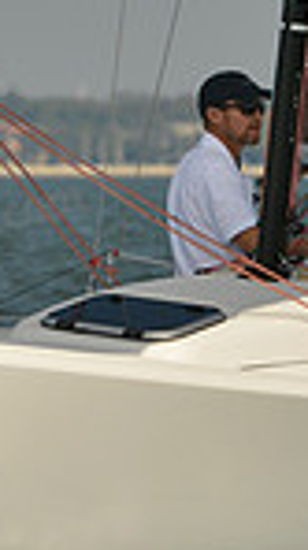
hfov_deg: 1.0
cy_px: 392
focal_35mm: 1271
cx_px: 278
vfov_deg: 1.7
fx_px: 18496
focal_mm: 310
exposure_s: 1/1250
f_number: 10
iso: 280
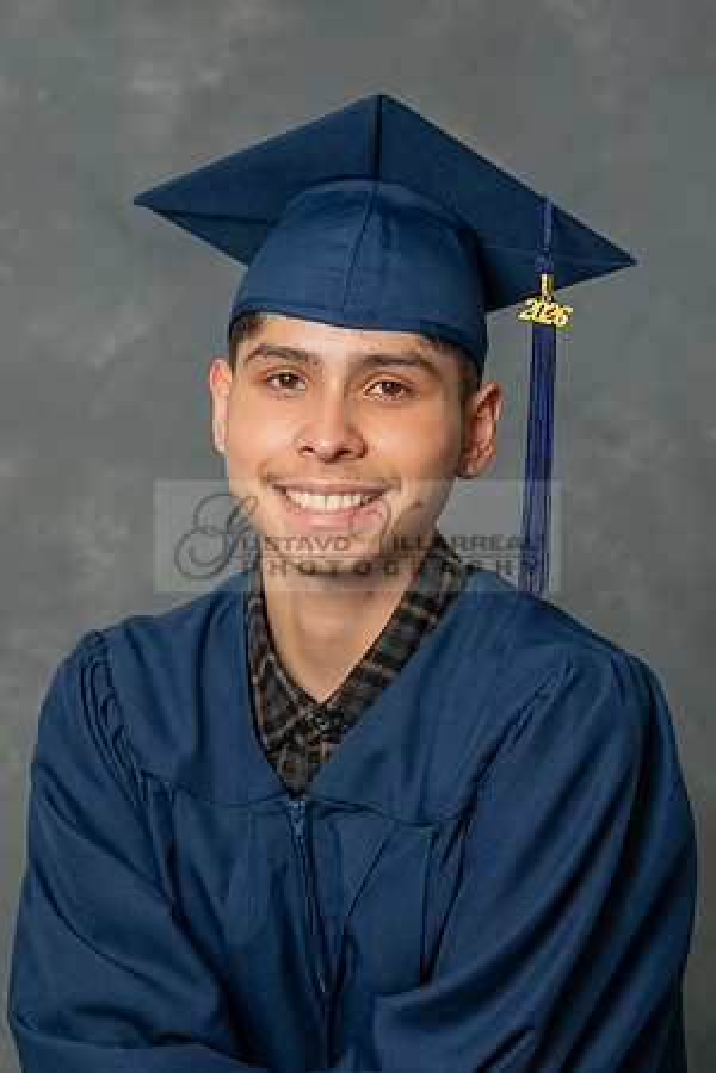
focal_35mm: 134
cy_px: 683
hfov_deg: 10.3
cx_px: 354
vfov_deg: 15.3
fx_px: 3989
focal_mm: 70
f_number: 4
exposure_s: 1/200
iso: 200
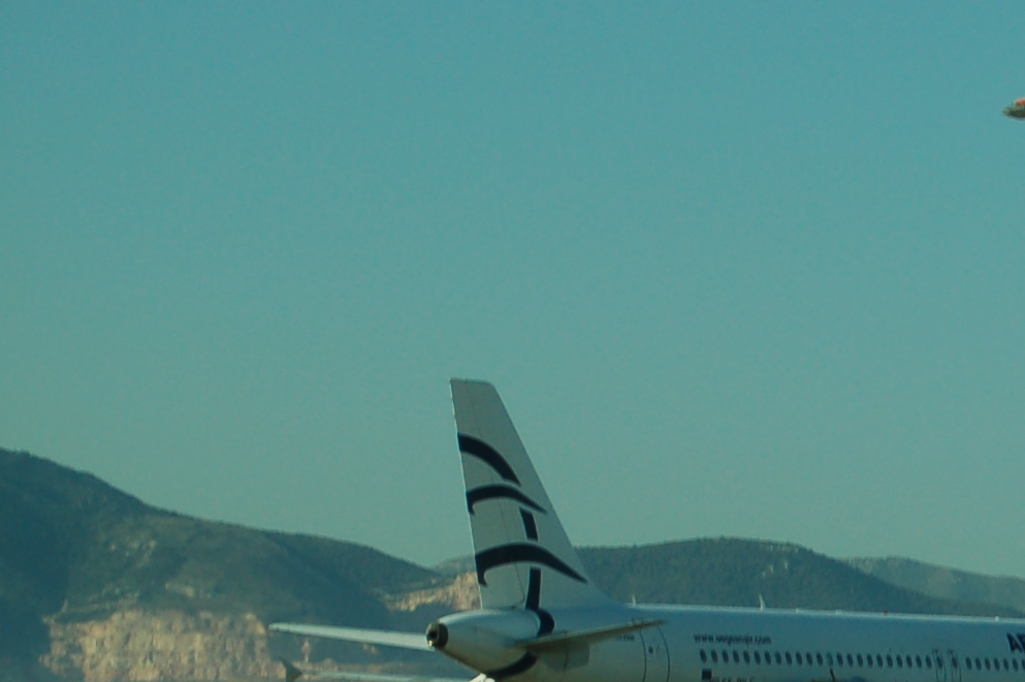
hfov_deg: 9.6
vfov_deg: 6.5
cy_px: 683
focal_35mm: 209
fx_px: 5945
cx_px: 1483
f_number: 7.1
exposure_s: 1/200
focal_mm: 46
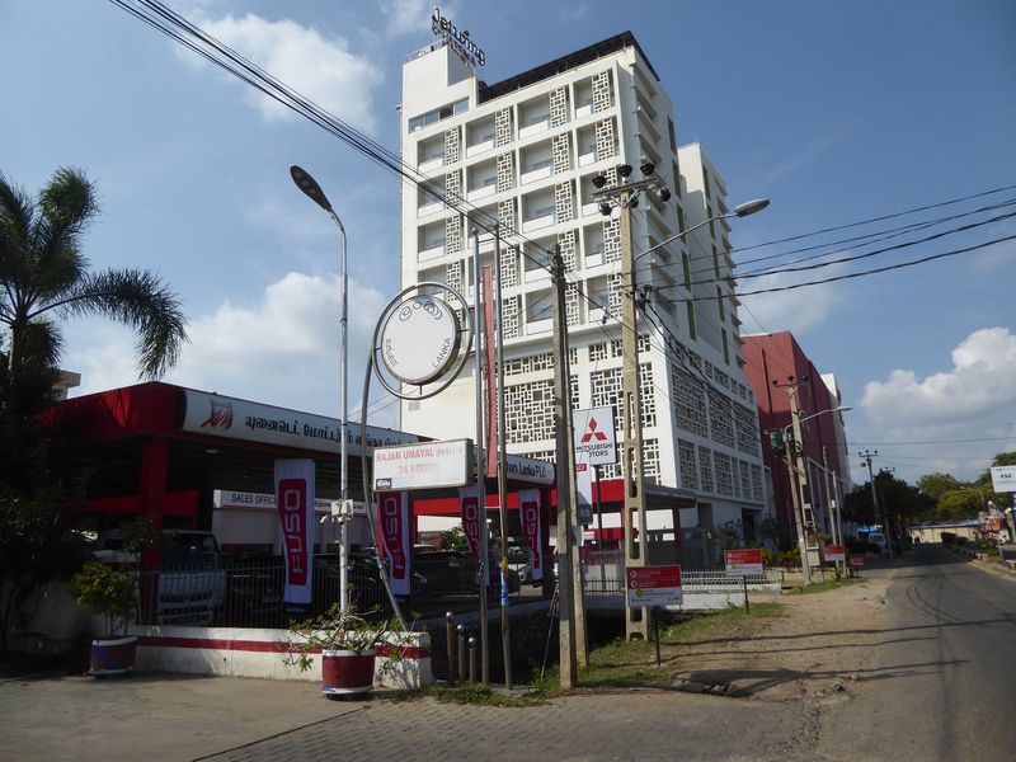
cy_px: 381
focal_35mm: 25
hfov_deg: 69.4
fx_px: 734
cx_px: 508
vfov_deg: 54.9
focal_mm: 4.3
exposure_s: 1/1600
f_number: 3.3
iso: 80
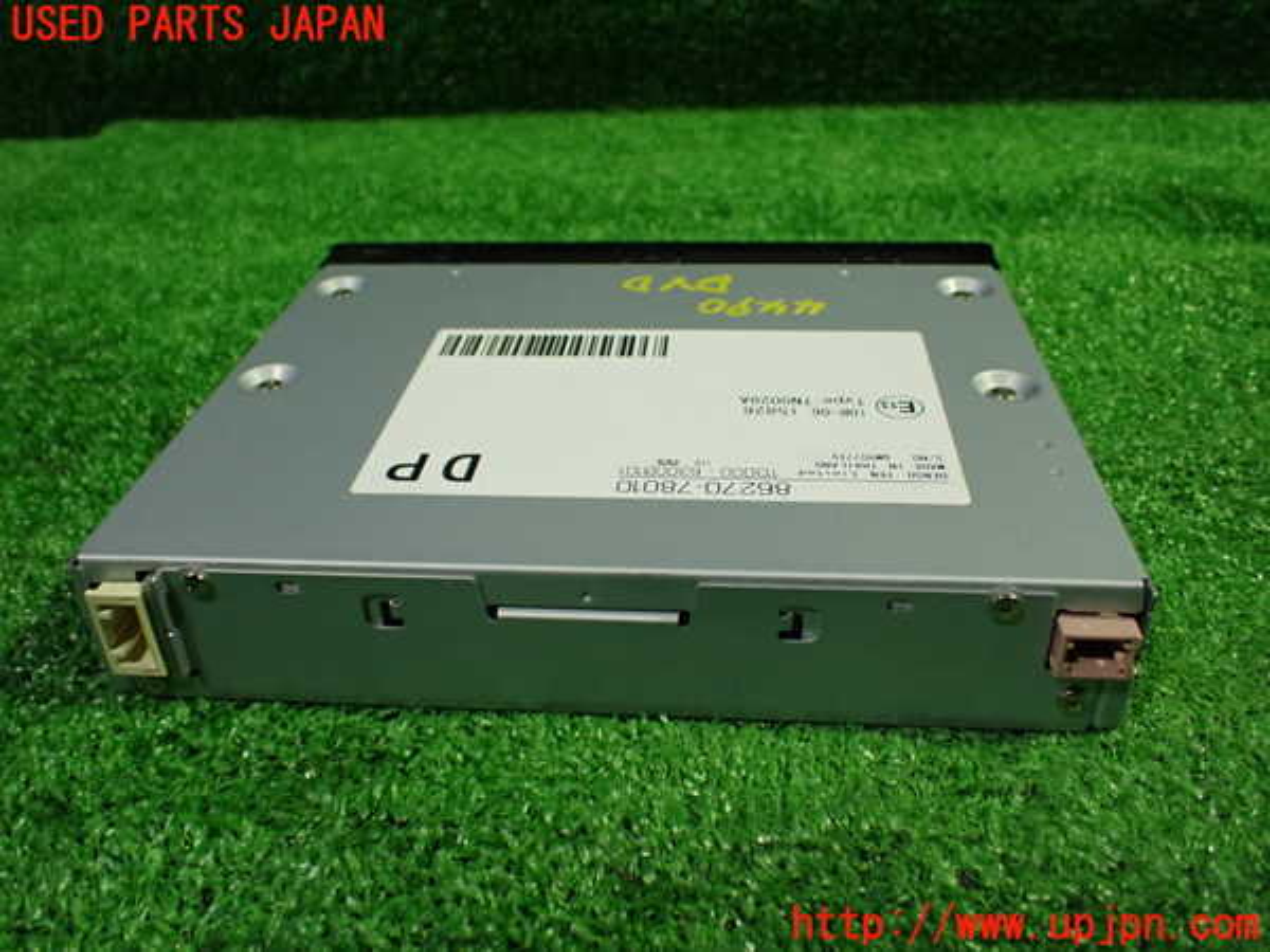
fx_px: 1101
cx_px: 635
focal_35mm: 30
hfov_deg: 60.0
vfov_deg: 46.8
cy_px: 476
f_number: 2.3
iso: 800
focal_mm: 5.4
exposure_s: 1/100
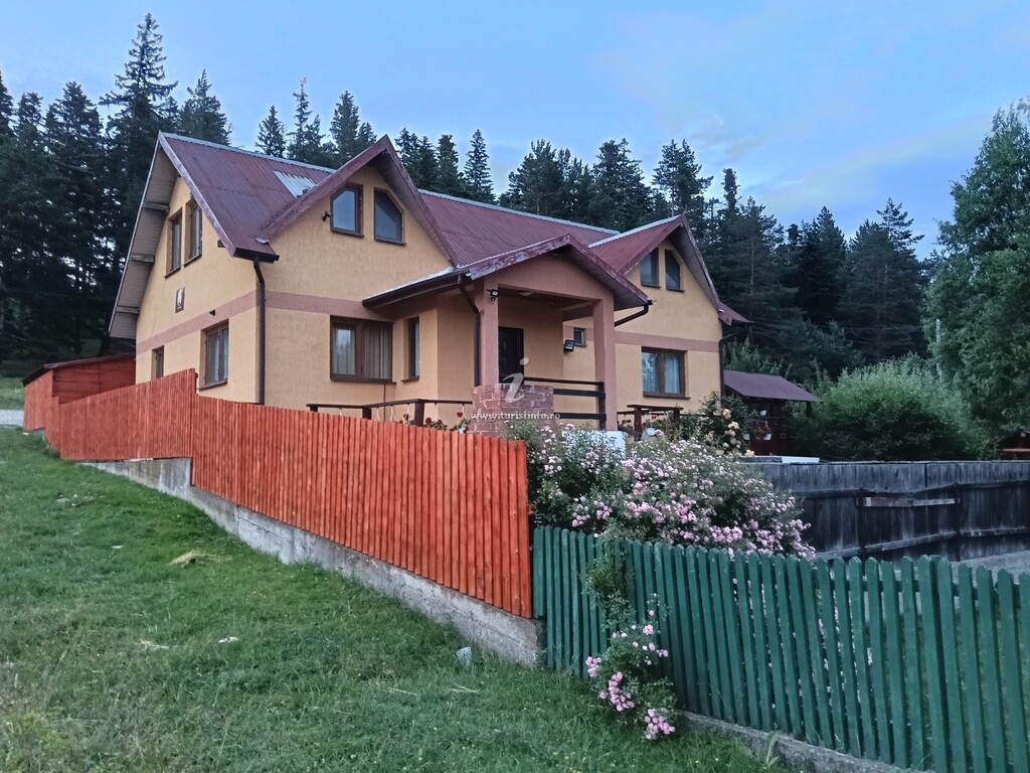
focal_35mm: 27
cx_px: 515
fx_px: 803
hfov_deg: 65.3
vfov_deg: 51.4
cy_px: 386
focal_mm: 3.98
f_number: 1.8
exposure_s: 1/33.3
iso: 500
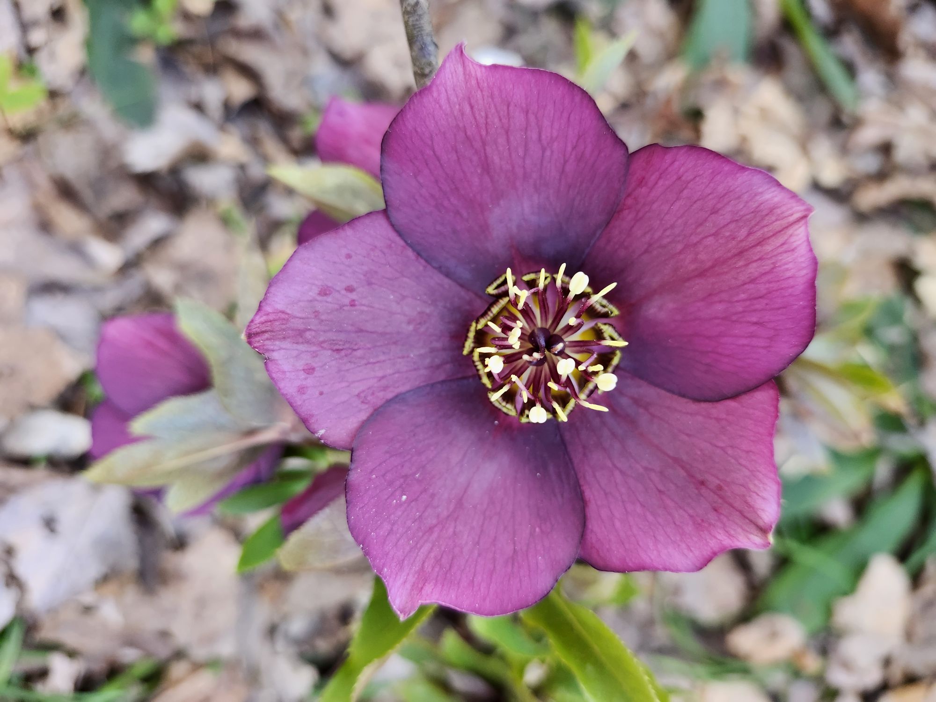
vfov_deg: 58.9
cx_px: 468
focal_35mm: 23
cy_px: 351
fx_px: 622
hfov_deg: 73.9
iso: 200
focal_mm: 5.54
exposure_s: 1/182
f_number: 1.8
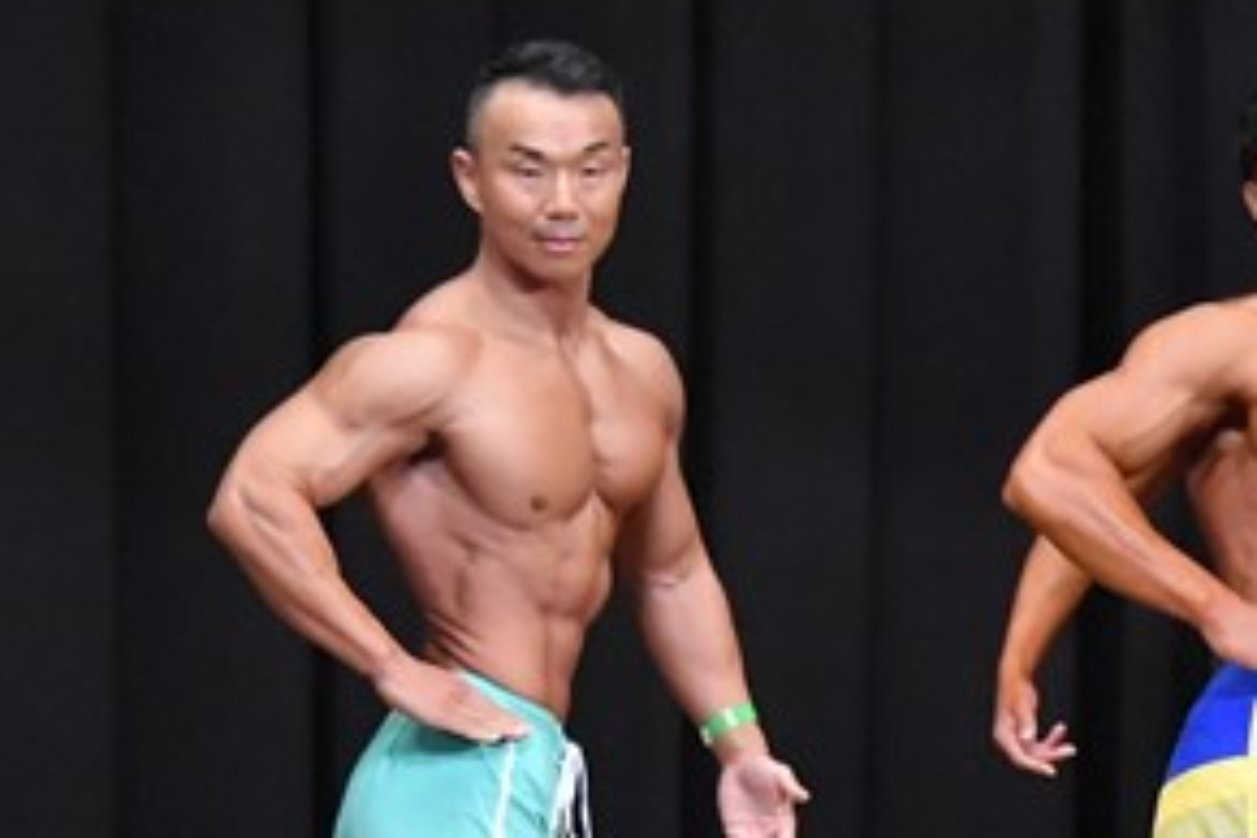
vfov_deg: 2.8
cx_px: 1324
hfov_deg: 4.2
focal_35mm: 488
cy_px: 782
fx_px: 17038
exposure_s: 1/400
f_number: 5.6
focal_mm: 122
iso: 8000
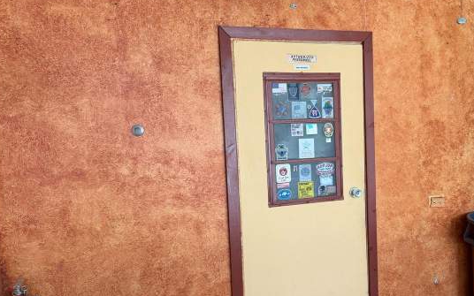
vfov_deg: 33.5
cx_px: 303
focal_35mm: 38
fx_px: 491
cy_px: 168
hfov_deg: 50.9
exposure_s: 1/121
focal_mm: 6.76
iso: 125
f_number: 1.78
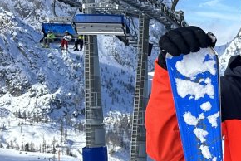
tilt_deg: -6.4
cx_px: 441
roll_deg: -1.1
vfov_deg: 13.1
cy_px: 138
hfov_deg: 16.3
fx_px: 697
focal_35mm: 104
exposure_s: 1/5525
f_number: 1.78
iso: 80
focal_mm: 6.86
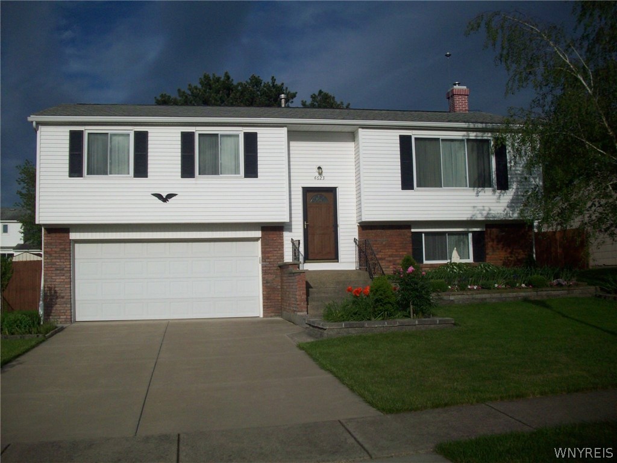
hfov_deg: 50.1
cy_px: 232
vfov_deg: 38.7
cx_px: 308
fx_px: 659
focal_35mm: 37
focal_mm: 6.2
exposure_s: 1/1401
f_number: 5.6
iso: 80
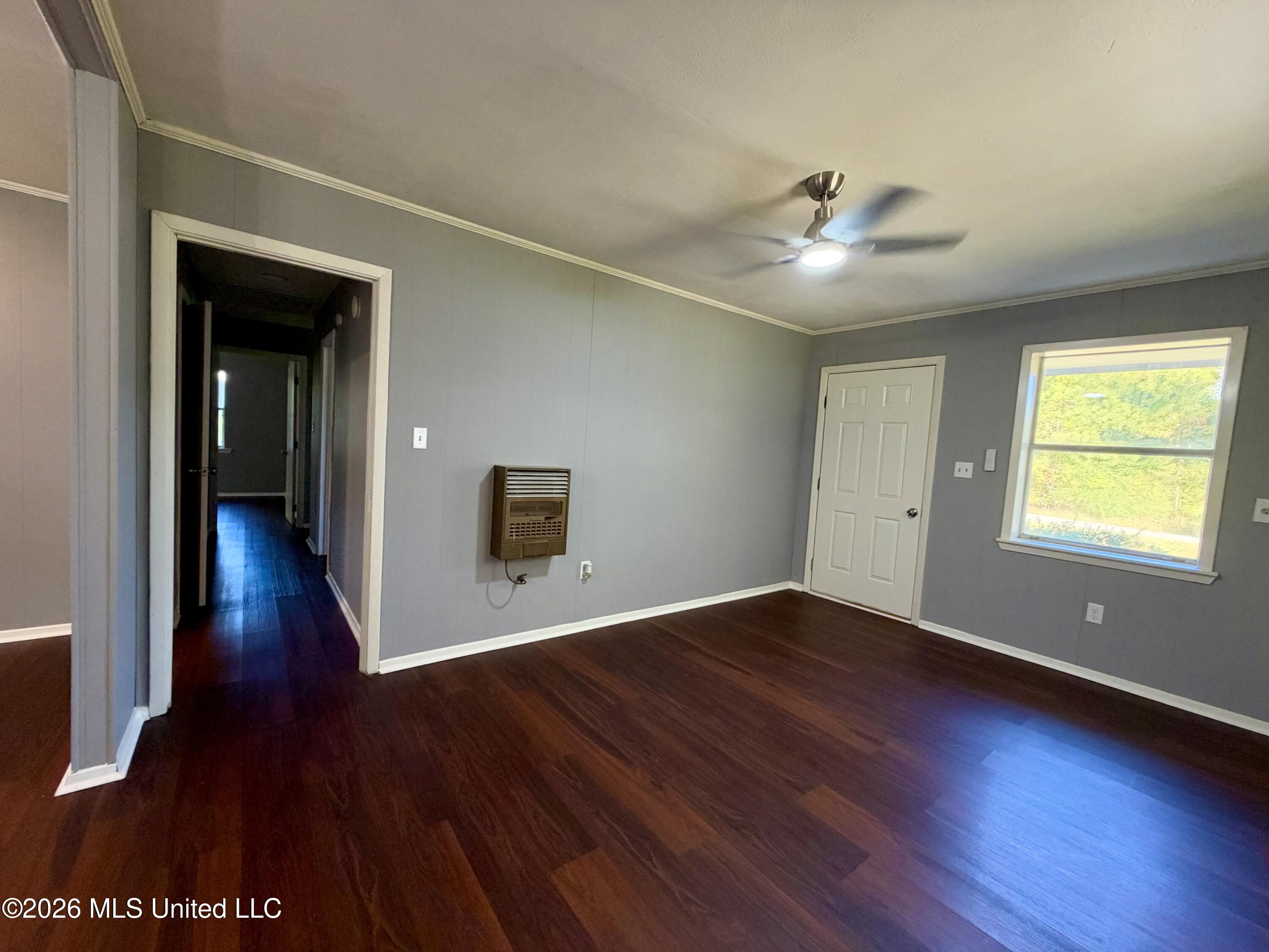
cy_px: 476
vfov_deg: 85.7
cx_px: 634
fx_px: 513
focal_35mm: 14
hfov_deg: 102.1
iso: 320
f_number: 2.2
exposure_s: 1/60
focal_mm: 2.22
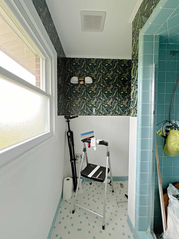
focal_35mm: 13
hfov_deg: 89.9
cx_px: 90
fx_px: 90
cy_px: 120
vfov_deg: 106.2
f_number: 1.8
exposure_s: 1/60
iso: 400
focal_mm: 1.6
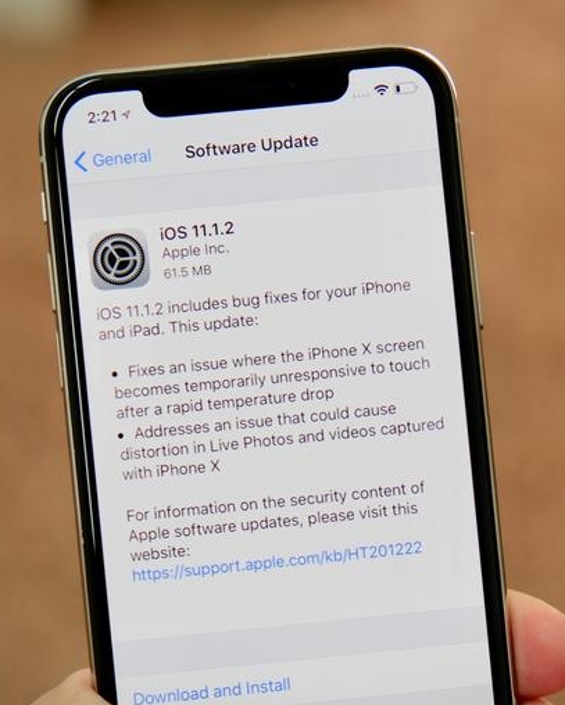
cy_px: 353
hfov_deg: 13.1
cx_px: 318
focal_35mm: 118
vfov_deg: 16.3
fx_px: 2464
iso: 200
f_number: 4
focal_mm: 55
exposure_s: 1/38
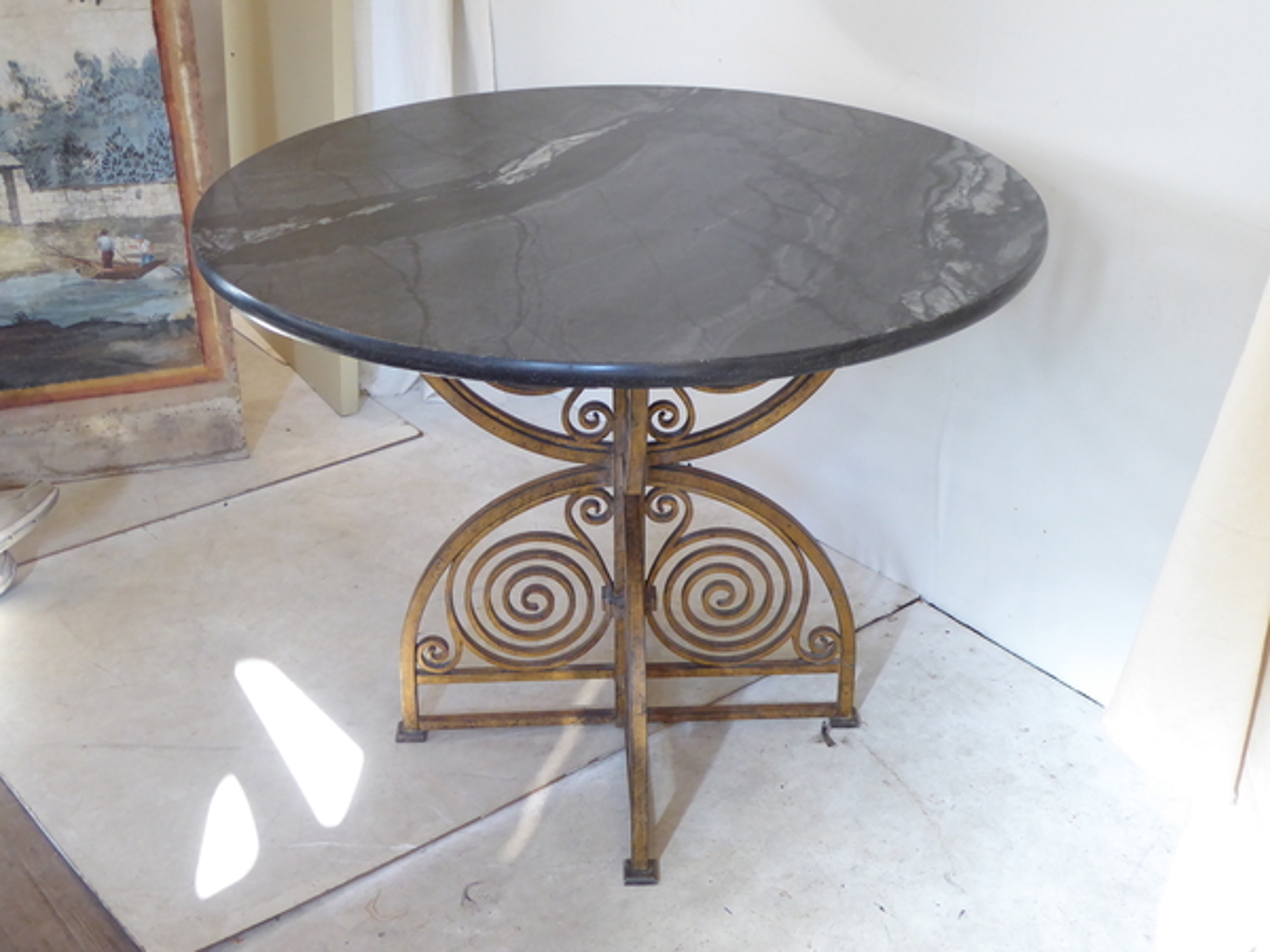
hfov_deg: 41.2
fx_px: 1688
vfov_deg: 31.5
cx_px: 635
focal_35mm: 46
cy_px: 476
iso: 400
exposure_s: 1/20
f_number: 3.9
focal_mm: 7.8
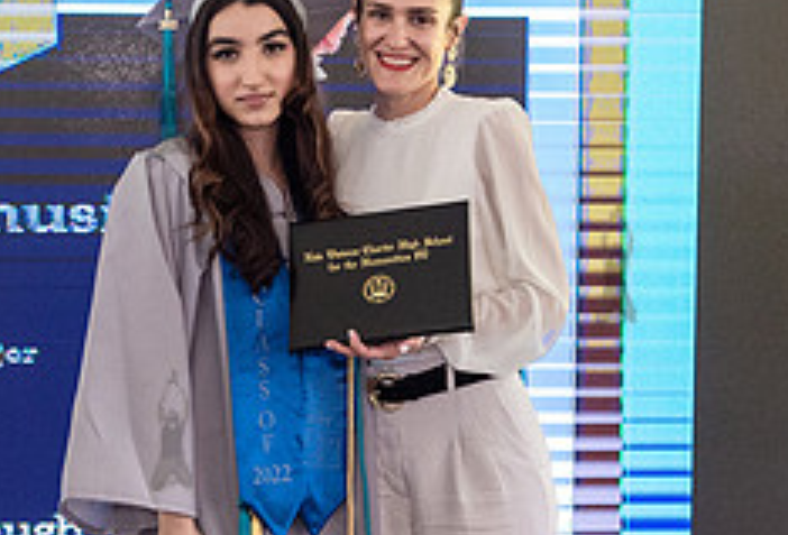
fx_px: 2554
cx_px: 282
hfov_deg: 17.5
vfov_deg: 12.0
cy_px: 367
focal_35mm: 116
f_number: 4
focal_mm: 42
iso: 2500
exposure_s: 1/800
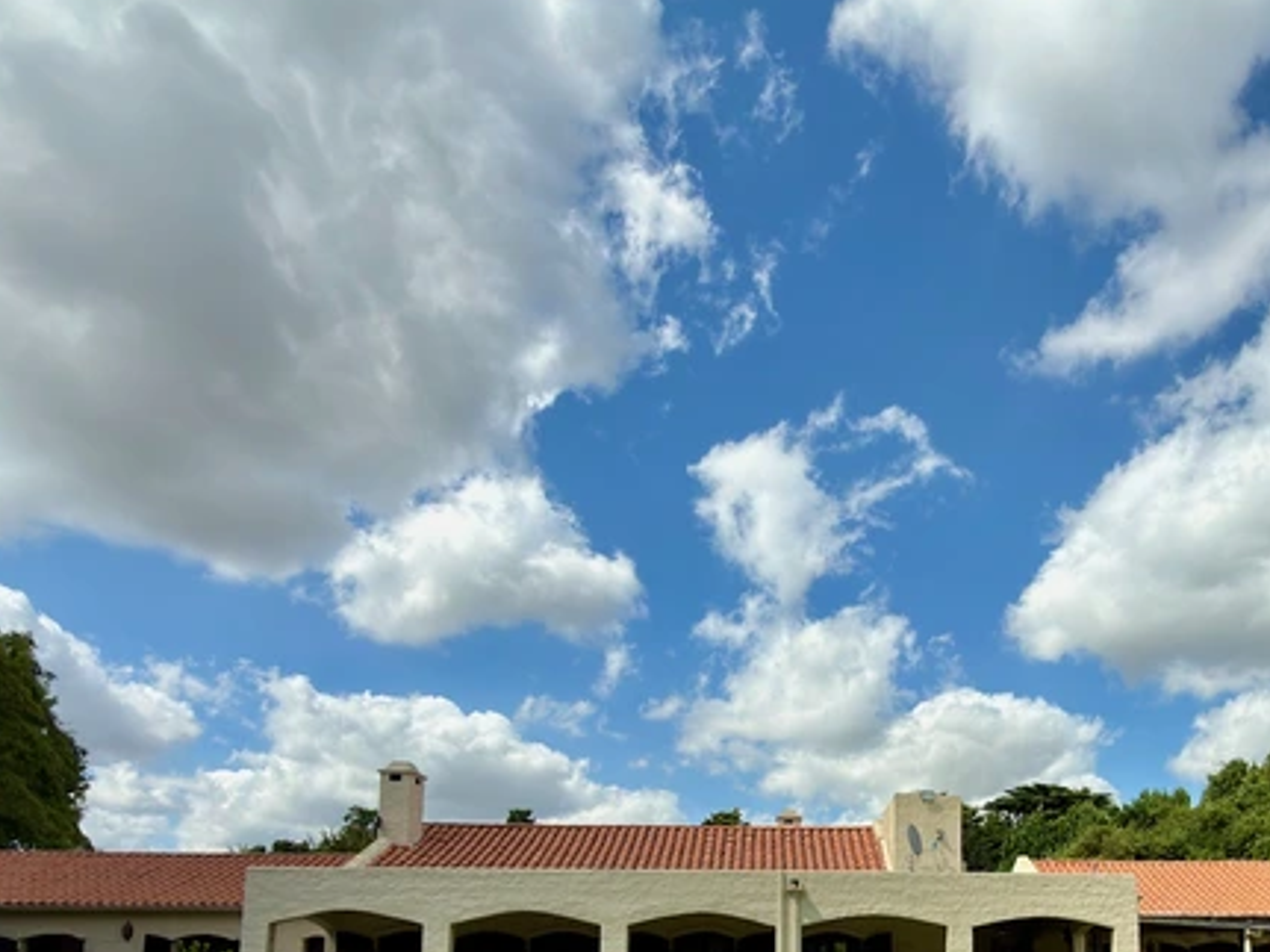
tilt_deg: +8.8
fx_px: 954
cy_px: 867
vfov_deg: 47.4
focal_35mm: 26
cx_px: 828
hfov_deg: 65.8
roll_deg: +1.1
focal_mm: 2.22
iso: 16
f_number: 2.2
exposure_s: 1/1117
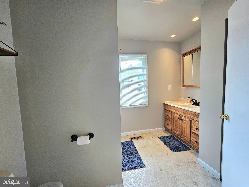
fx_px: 94
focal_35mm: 13
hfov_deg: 106.2
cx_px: 124
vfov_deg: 89.9
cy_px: 94
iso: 100
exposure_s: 1/60.2
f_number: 2.2
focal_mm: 2.2
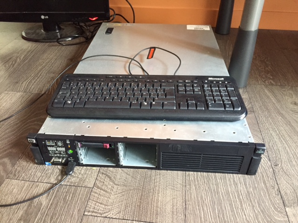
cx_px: 149
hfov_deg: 61.7
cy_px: 112
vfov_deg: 48.2
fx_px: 250
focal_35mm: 29
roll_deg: -1.5
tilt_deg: -36.9
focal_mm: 4.15
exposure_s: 1/30
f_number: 2.2
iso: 250
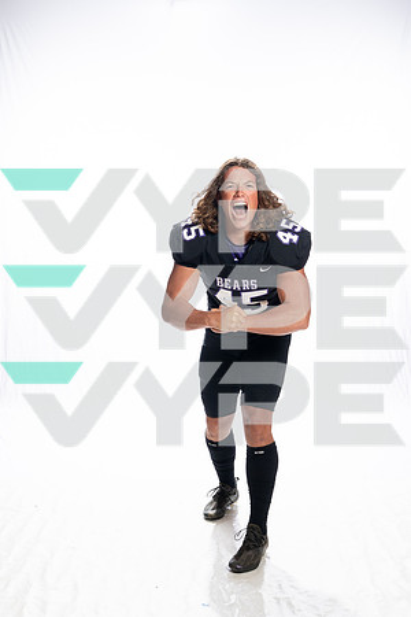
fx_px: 856
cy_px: 308
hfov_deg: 27.0
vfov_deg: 39.6
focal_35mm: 50
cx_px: 206
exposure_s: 1/250
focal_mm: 50
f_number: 8
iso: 800
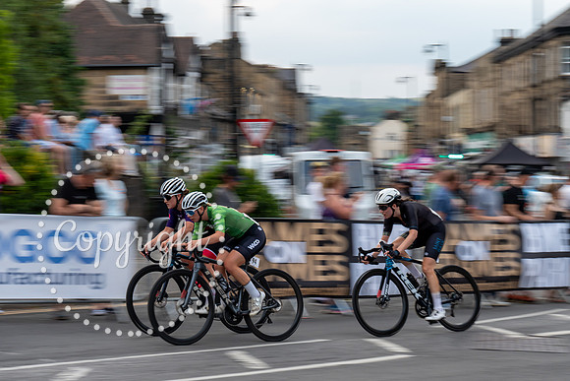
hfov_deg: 23.9
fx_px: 1343
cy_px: 218
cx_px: 243
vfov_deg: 16.1
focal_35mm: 85
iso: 500
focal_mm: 74
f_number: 10
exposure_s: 1/100
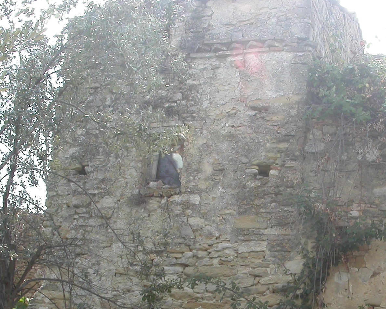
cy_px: 239
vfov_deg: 21.3
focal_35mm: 71
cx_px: 273
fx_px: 811
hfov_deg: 26.5
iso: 100
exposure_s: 1/179
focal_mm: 7.85
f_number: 6
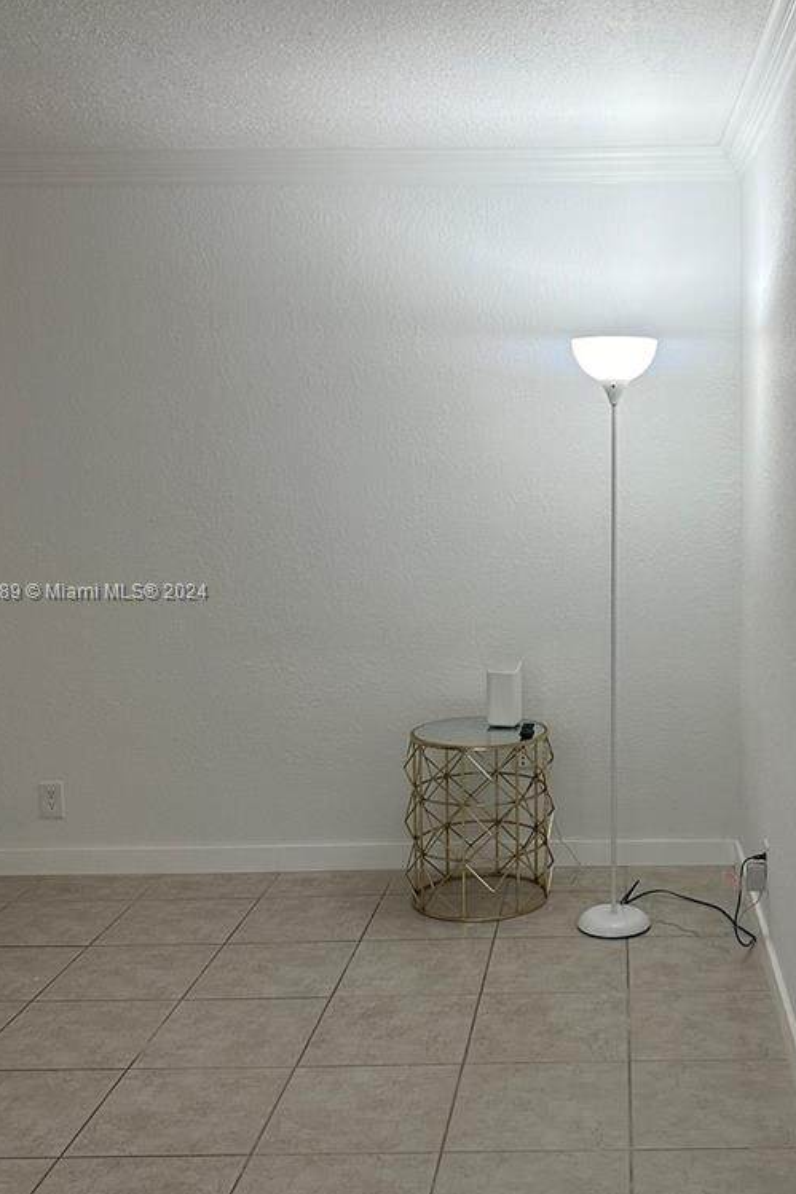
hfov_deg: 32.5
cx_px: 633
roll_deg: -0.2
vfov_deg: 48.5
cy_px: 593
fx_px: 1327
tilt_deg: -5.8
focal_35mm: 40
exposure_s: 1/120
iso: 125
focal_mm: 6.86
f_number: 1.78
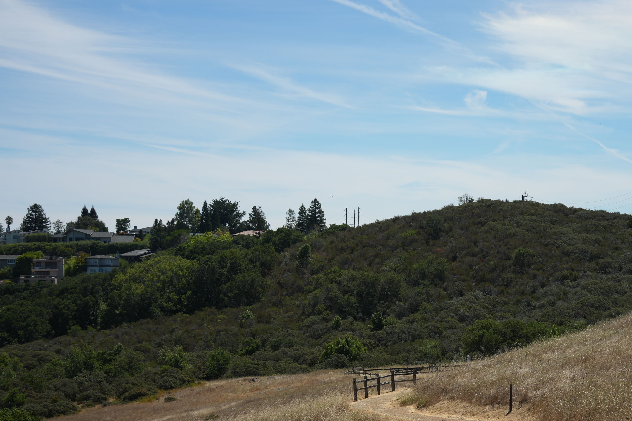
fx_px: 1404
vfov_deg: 16.9
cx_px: 433
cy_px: 333
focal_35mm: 80
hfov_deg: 25.2
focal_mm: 50
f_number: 4.5
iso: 125
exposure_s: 1/1250
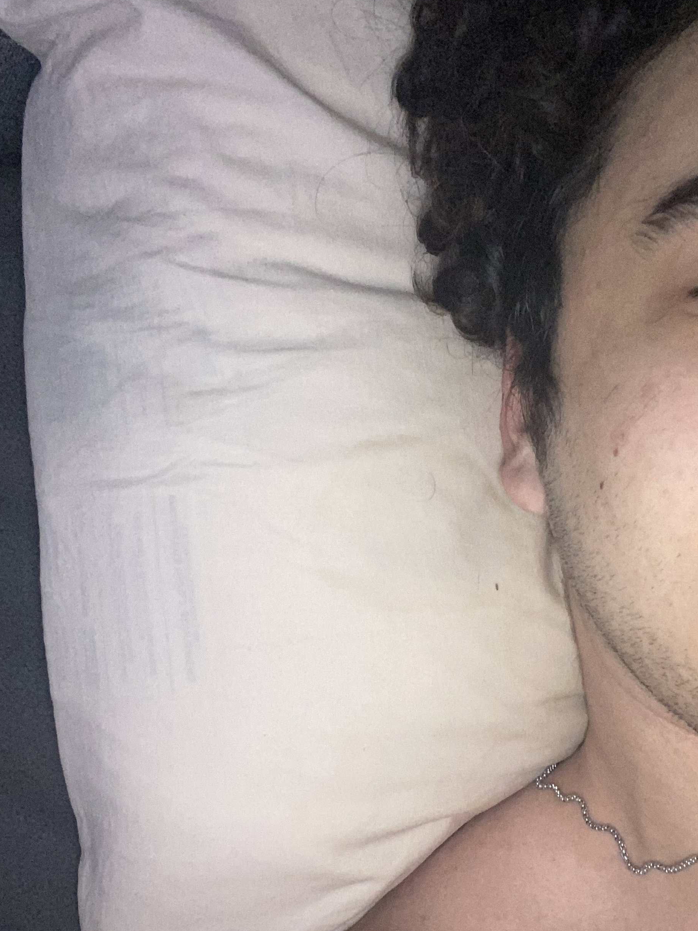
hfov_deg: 37.5
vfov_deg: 48.7
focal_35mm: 38
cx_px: 440
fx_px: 1022
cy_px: 548
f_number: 2.2
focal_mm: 2.71
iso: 250
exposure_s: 1/30
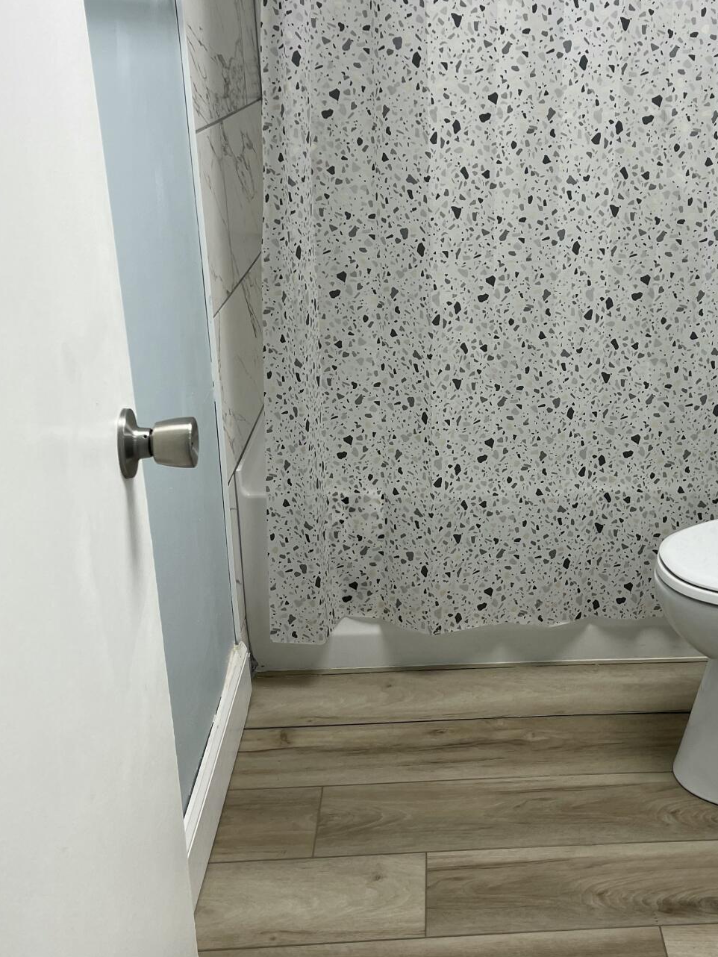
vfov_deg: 47.8
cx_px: 531
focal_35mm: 39
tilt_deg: -20.0
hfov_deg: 36.1
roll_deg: +0.2
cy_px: 434
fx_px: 1078
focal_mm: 5.1
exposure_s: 1/120
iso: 64
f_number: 1.6
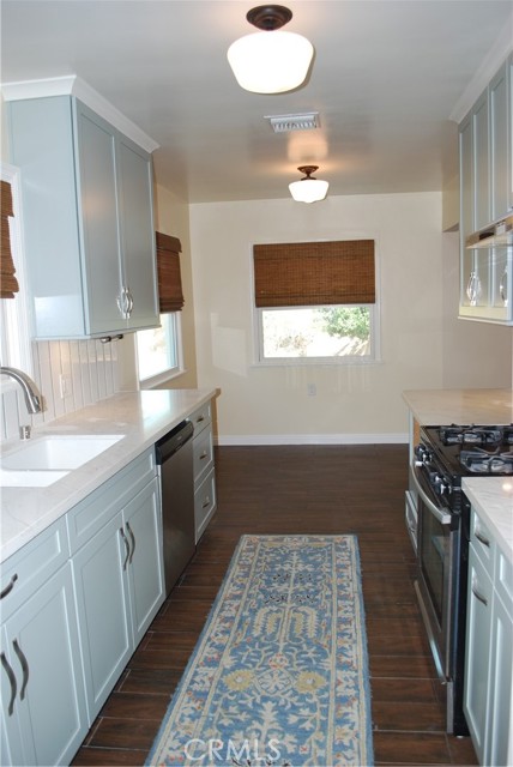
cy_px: 384
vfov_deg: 67.3
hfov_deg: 48.0
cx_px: 256
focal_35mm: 27
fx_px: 576
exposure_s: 1/60
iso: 200
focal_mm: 18
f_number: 3.5
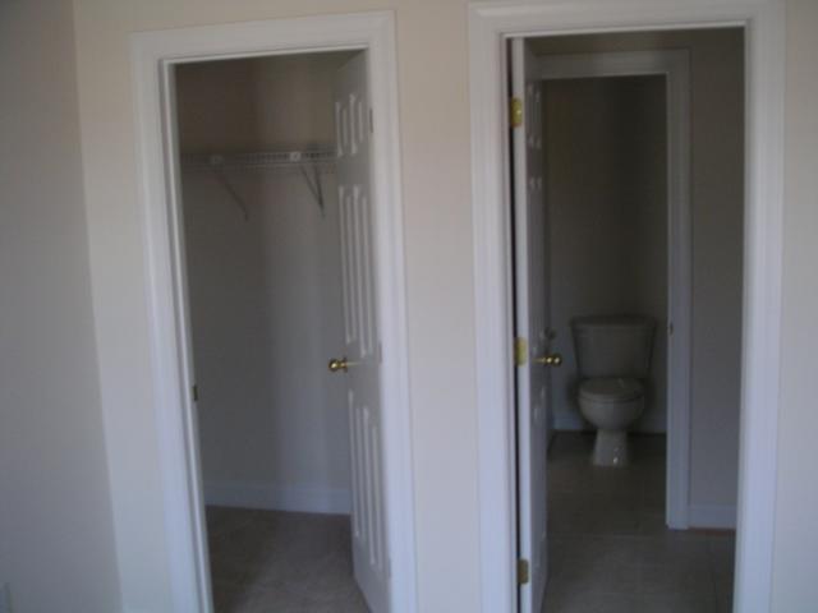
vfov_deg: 37.7
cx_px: 409
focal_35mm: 38
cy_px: 306
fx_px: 898
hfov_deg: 49.0
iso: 100
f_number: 2.8
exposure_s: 1/45
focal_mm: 6
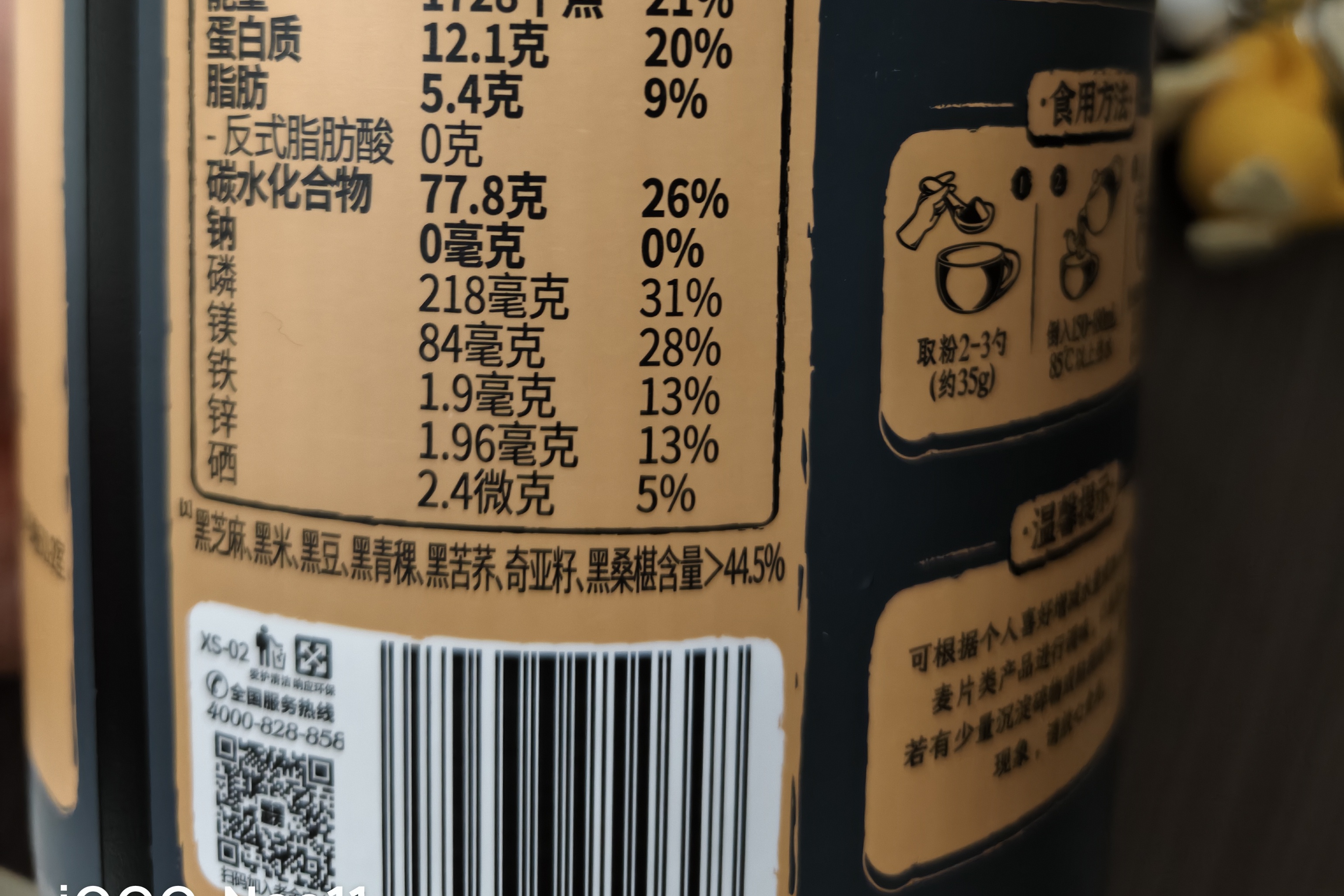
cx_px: 672
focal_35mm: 32
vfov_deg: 38.9
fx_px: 1195
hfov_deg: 58.7
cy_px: 130
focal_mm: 5.56
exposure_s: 1/50
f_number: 1.88
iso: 463
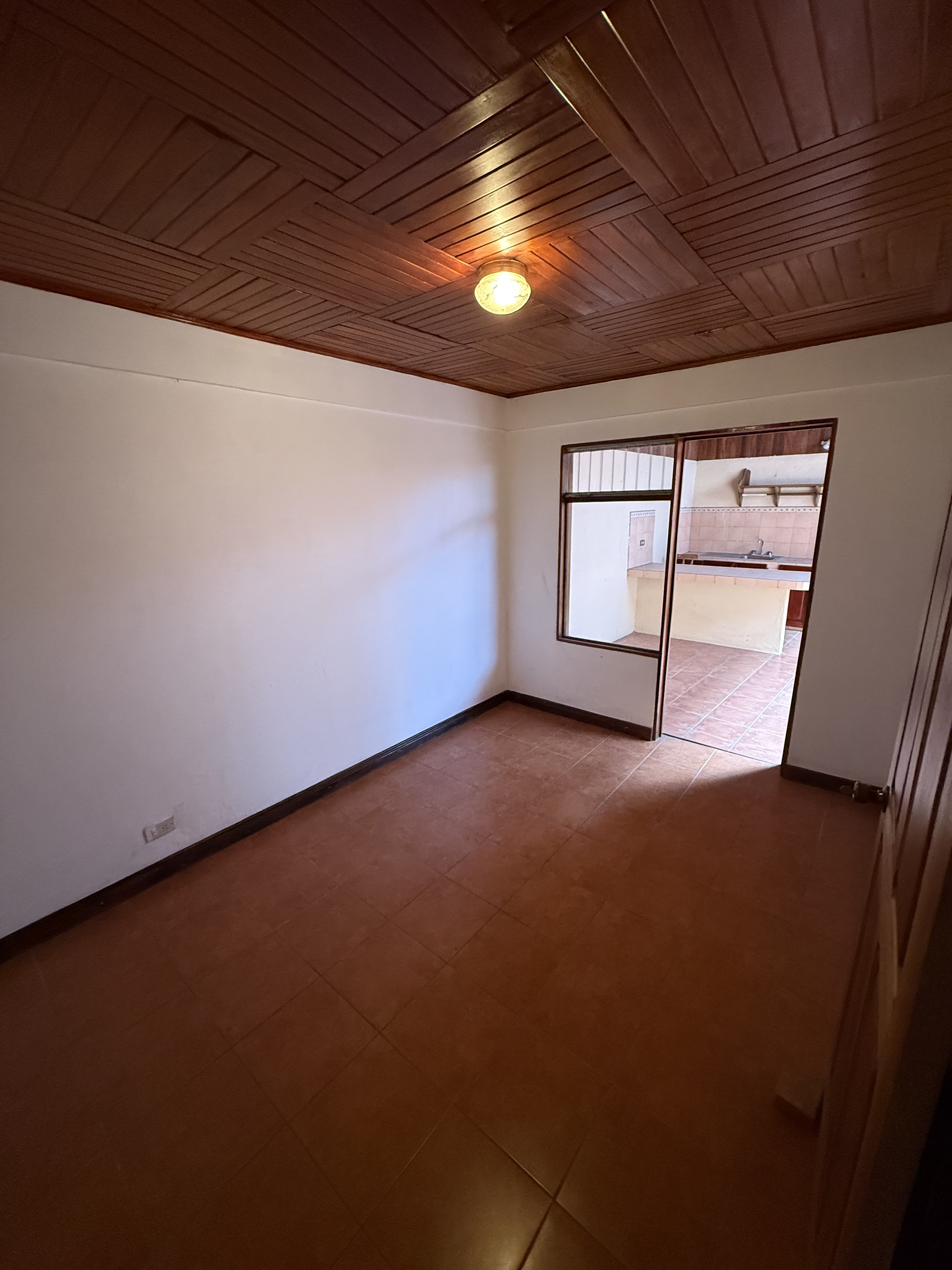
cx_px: 476
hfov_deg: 85.7
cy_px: 635
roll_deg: +0.7
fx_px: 513
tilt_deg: -14.0
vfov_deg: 102.1
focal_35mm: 14
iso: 640
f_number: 2.2
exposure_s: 1/60
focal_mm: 2.22
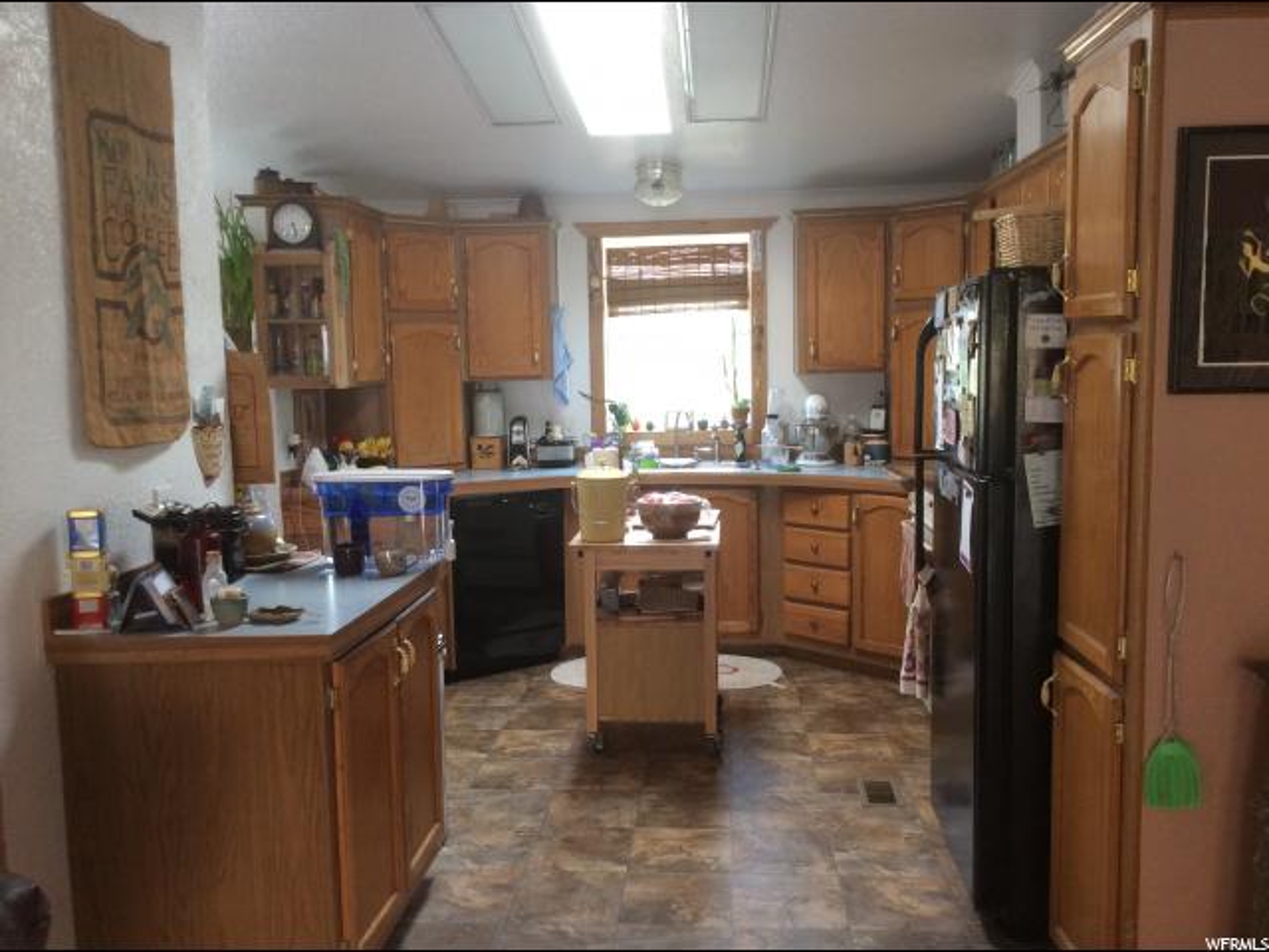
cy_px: 476
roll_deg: +2.8
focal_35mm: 32
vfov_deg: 44.2
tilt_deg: -4.3
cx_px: 634
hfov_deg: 56.8
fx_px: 1173
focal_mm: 3.3
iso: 80
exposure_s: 1/24
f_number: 2.4
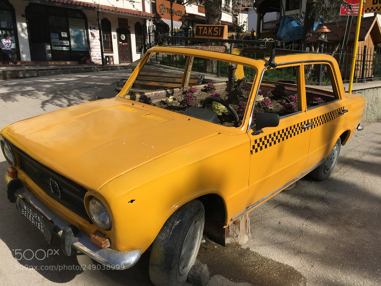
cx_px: 190
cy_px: 143
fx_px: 319
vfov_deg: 48.2
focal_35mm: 29
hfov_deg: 61.7
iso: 25
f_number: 2.2
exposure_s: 1/2331
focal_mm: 4.15
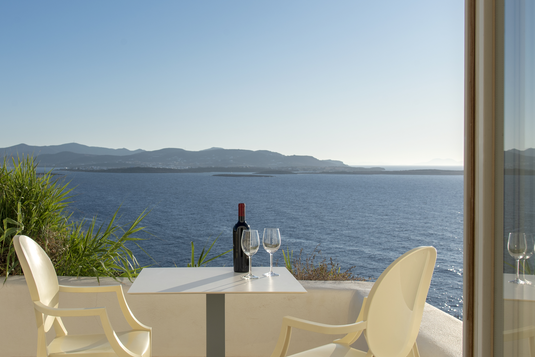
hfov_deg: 43.2
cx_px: 198
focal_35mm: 45
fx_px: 669
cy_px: 171
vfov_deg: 29.9
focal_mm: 31
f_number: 9
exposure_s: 1/500
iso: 160
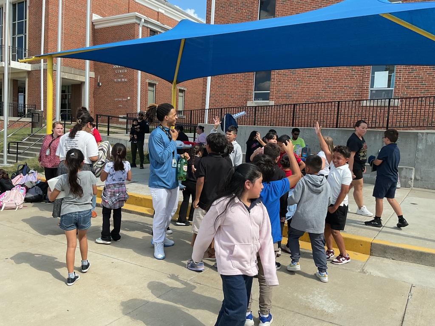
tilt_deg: -4.5
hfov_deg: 61.7
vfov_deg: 48.2
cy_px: 163
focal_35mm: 29
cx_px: 218
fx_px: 364
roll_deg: -2.9
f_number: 1.8
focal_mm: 3
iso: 16
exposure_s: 1/829
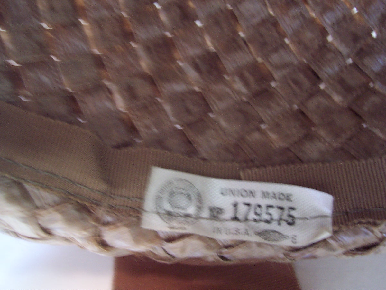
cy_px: 145
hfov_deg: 50.1
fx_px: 413
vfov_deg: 38.7
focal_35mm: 37
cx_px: 193
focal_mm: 5.6
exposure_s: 1/8
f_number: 2.8
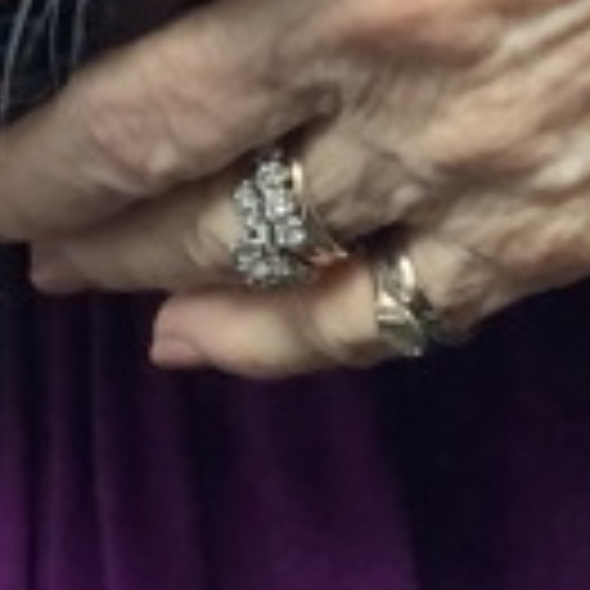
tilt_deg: -3.5
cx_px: 205
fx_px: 1697
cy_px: -189
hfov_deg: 19.7
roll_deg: +7.4
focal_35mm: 88
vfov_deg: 18.3
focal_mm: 3.3
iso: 320
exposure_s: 1/60
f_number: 2.4
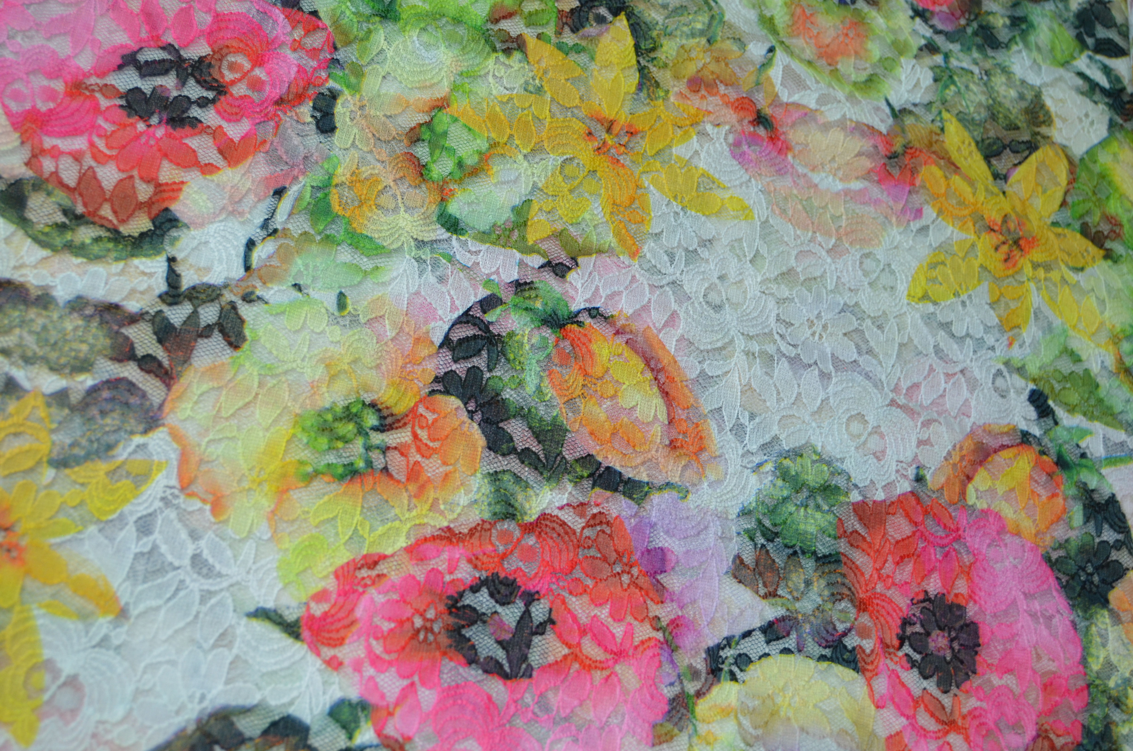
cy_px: 376
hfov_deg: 43.7
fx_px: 1413
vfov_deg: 29.7
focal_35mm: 45
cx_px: 566
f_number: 4.2
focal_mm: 30
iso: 800
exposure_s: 1/40
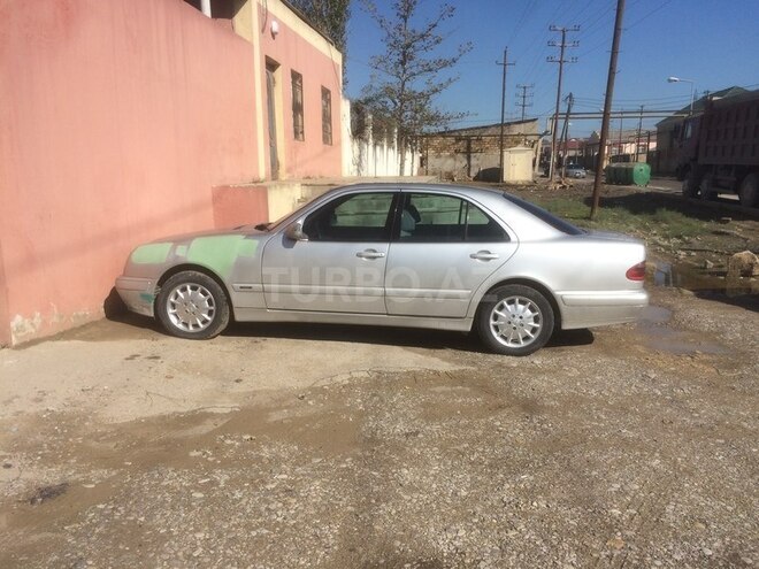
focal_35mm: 29
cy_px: 284
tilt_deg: -9.6
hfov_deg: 61.7
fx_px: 636
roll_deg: +1.0
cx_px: 380
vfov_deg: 48.2
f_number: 2.2
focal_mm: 4.15
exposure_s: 1/2933
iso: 32
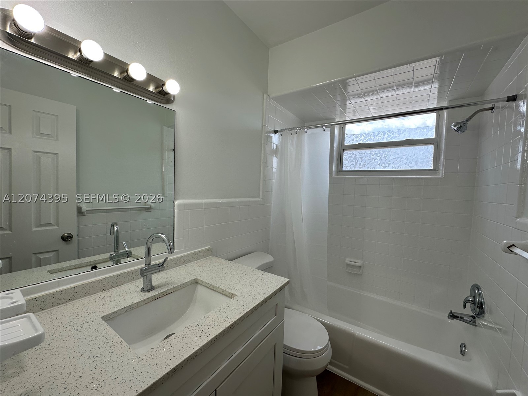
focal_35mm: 14
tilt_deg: -1.7
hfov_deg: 102.1
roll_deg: -2.9
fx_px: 214
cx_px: 264
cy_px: 198
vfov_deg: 85.7
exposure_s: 1/202
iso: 40
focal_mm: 2.22
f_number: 2.2
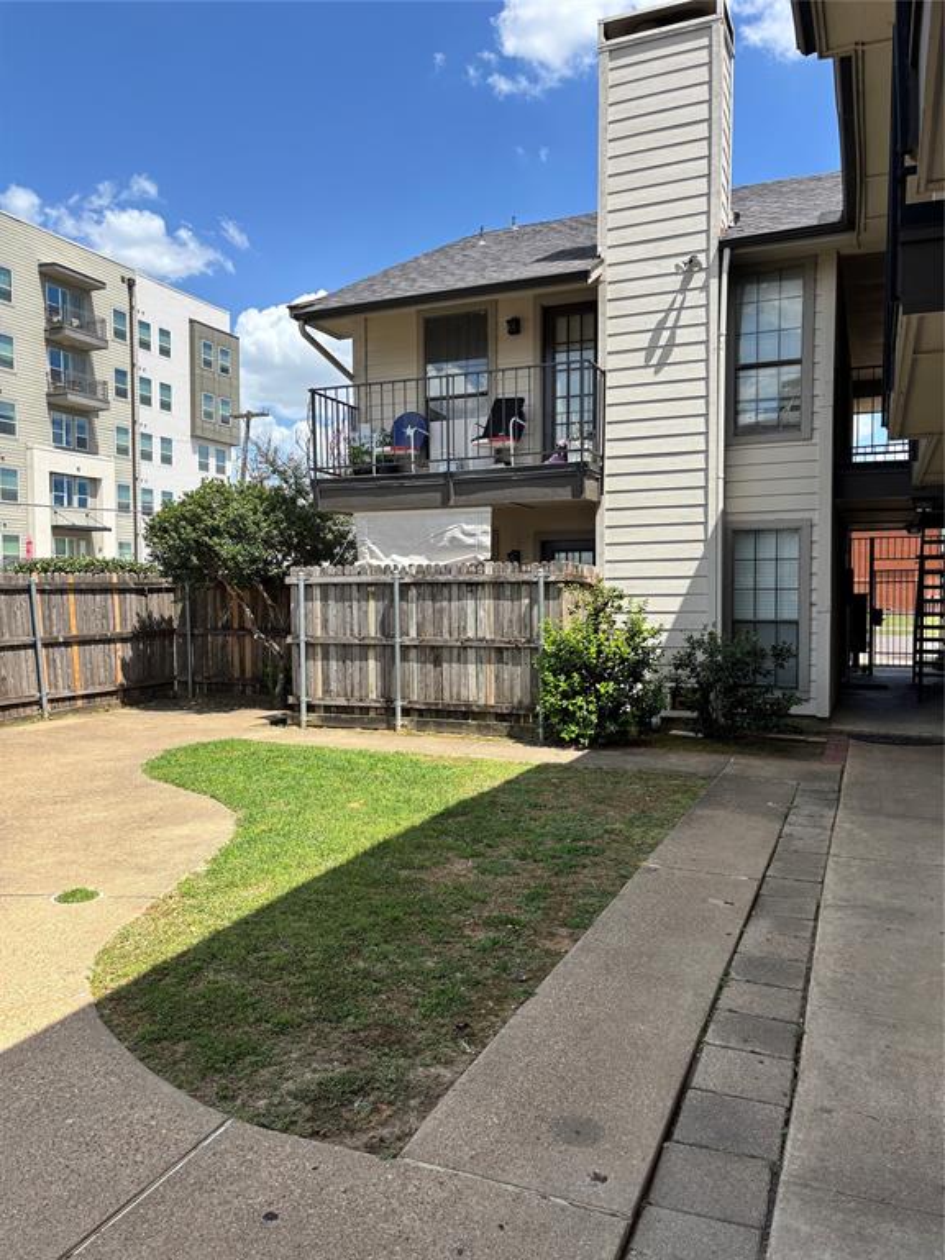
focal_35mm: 26
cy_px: 630
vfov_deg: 67.3
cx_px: 472
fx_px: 946
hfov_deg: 53.1
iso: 50
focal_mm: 5.96
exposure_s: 1/2151
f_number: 1.6
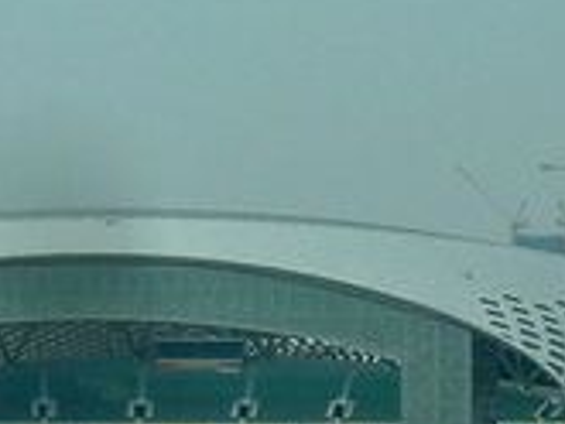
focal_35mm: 351
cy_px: 227
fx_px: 5733
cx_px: 168
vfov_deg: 4.2
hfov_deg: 5.6
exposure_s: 1/500
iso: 80
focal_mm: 9.1
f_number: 5.6
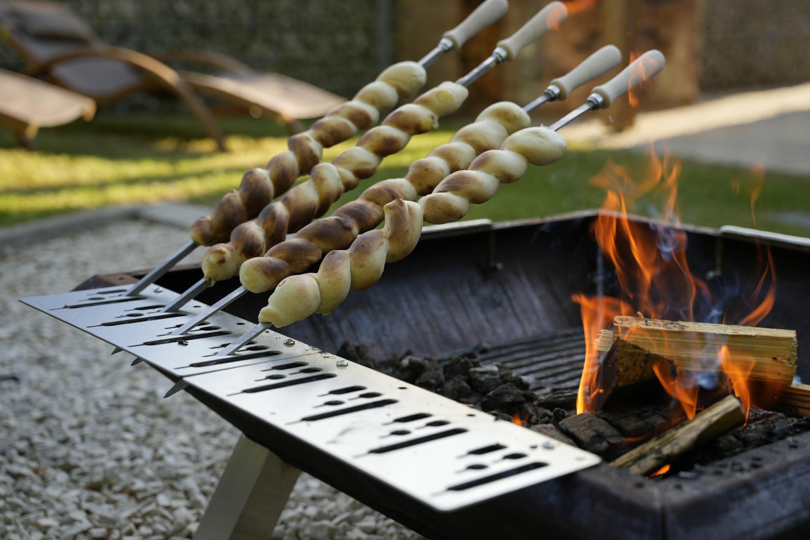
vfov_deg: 24.9
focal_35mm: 54
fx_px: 1223
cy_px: 260
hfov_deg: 36.6
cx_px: 447
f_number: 3.2
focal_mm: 45.3
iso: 100
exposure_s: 1/320
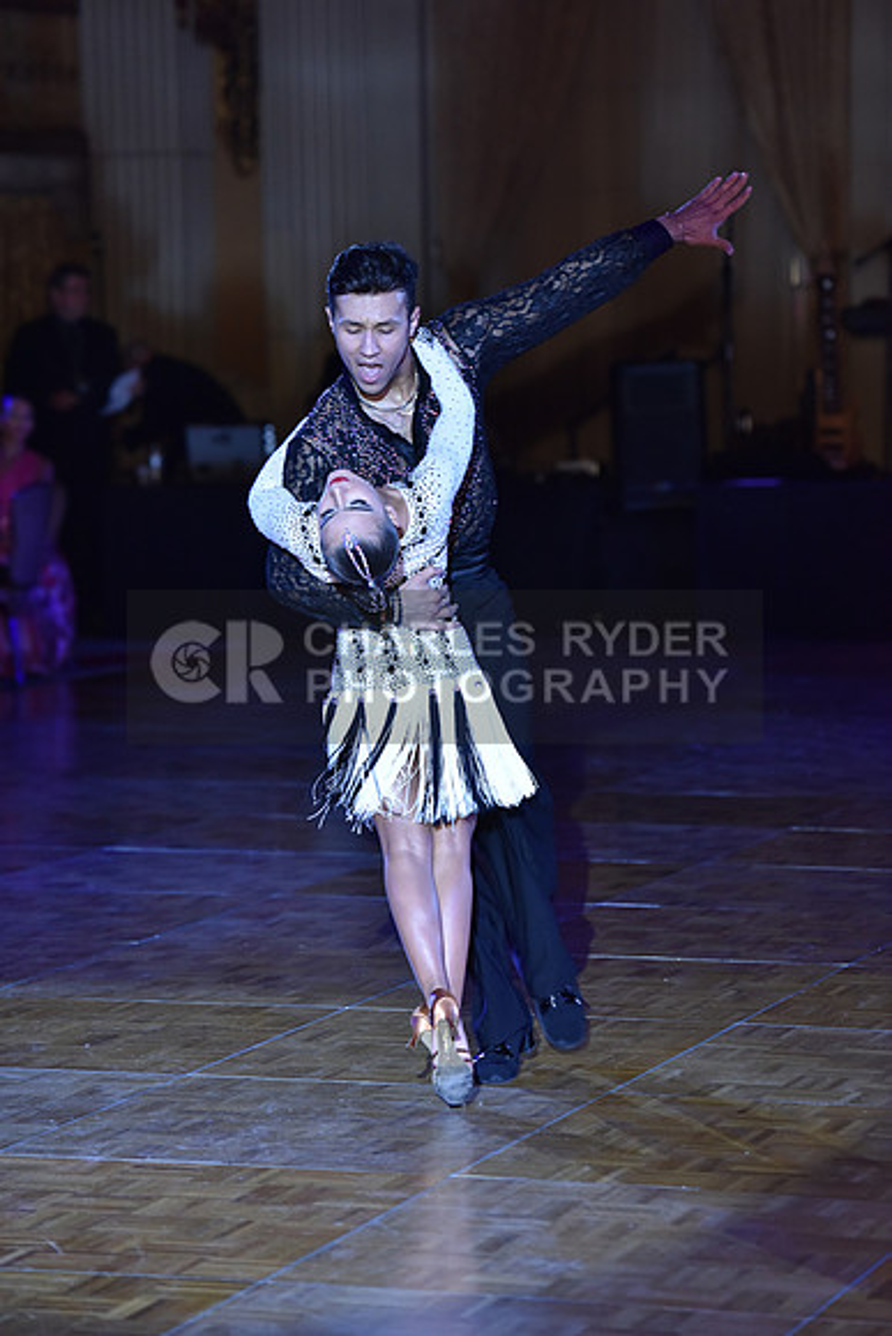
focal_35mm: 125
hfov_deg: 11.0
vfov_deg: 16.4
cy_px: 668
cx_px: 446
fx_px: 4643
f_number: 3.2
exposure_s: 1/250
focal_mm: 125
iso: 1600
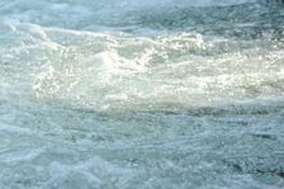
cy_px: -3
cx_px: -181
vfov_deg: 2.5
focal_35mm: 553
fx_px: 4359
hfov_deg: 3.7
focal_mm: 155
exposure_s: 1/500
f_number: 4.5
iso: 500
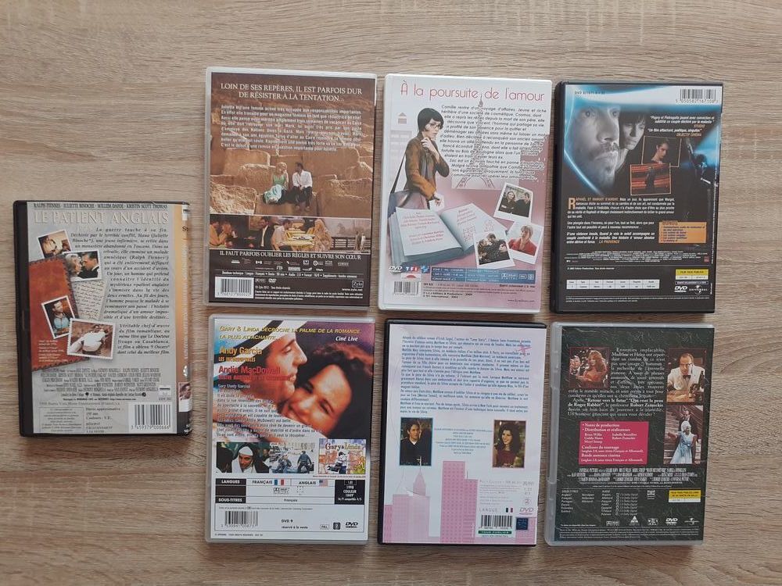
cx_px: 391
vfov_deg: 51.4
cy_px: 293
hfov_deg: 65.3
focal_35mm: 27
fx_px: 610
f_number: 1.9
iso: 40
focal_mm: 3.6
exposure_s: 1/163
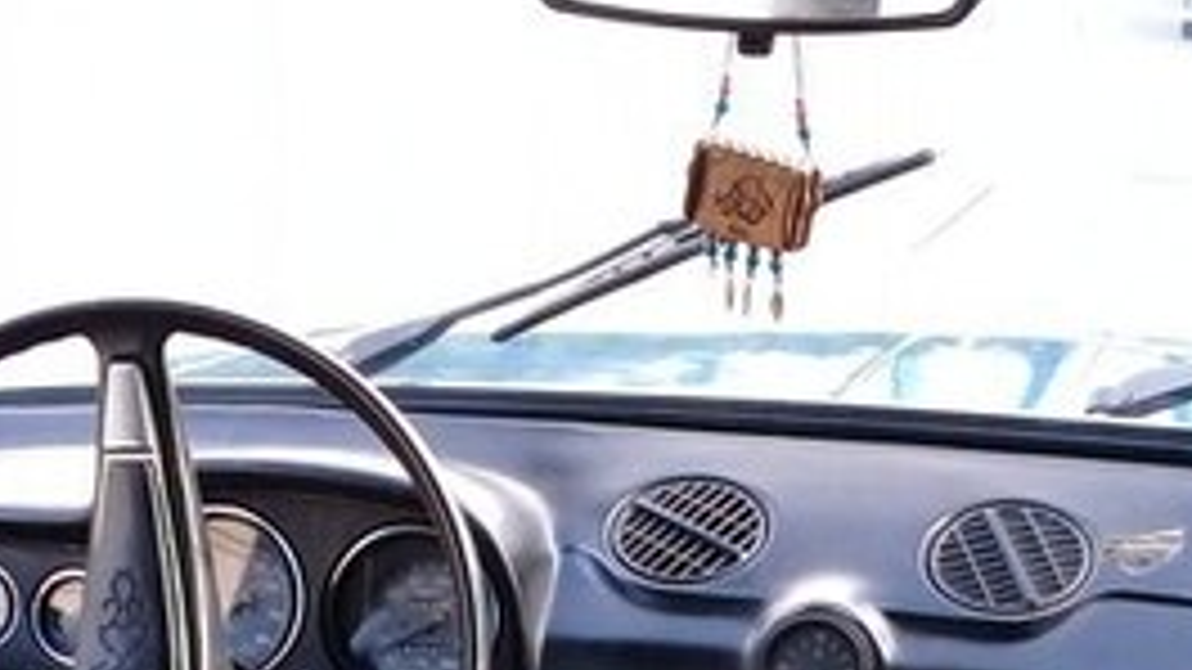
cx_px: 639
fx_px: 2655
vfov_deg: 13.6
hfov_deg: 25.3
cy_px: 996
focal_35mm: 84
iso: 80
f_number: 2.2
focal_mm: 3.3
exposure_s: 1/33
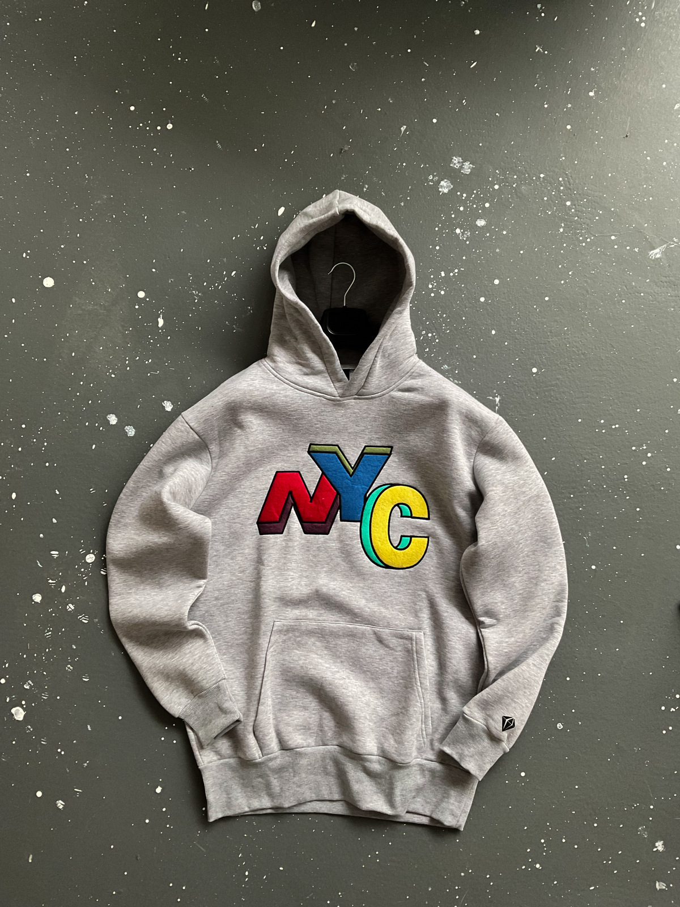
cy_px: 454
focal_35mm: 29
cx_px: 340
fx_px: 760
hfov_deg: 48.2
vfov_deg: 61.7
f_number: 1.8
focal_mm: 3
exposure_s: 1/60
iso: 80
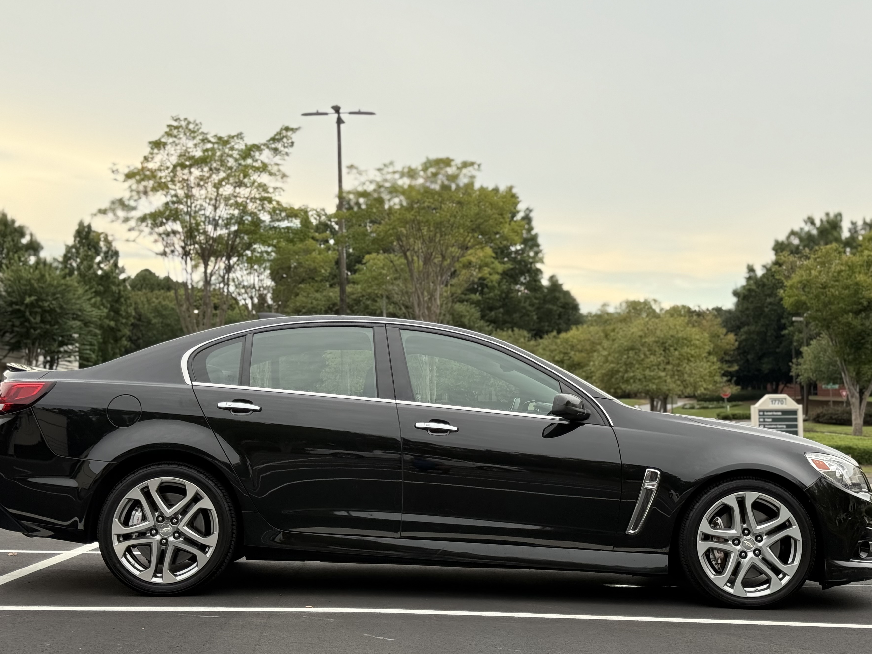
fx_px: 1385
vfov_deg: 26.6
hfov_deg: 34.9
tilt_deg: +2.9
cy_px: 329
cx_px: 435
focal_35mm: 55
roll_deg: +1.0
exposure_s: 1/242
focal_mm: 6.76
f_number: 1.78
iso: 125
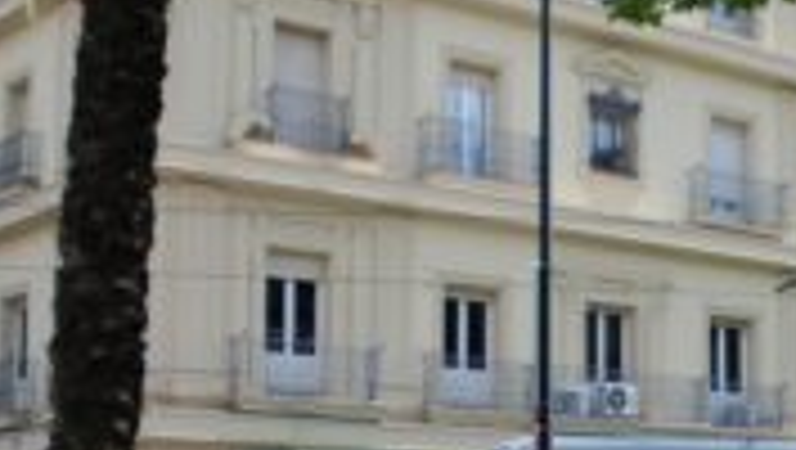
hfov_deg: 25.5
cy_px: 506
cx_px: 756
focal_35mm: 80
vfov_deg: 14.8
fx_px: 1690
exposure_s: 1/800
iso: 200
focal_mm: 18
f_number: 3.5
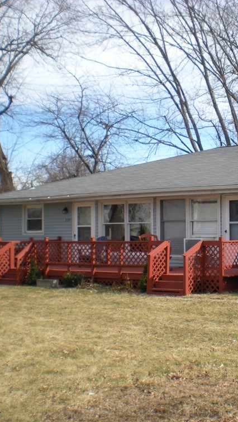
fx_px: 628
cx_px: 228
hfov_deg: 20.9
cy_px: 208
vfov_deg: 37.2
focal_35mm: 56
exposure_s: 1/346
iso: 64
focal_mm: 6.3
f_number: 4.6
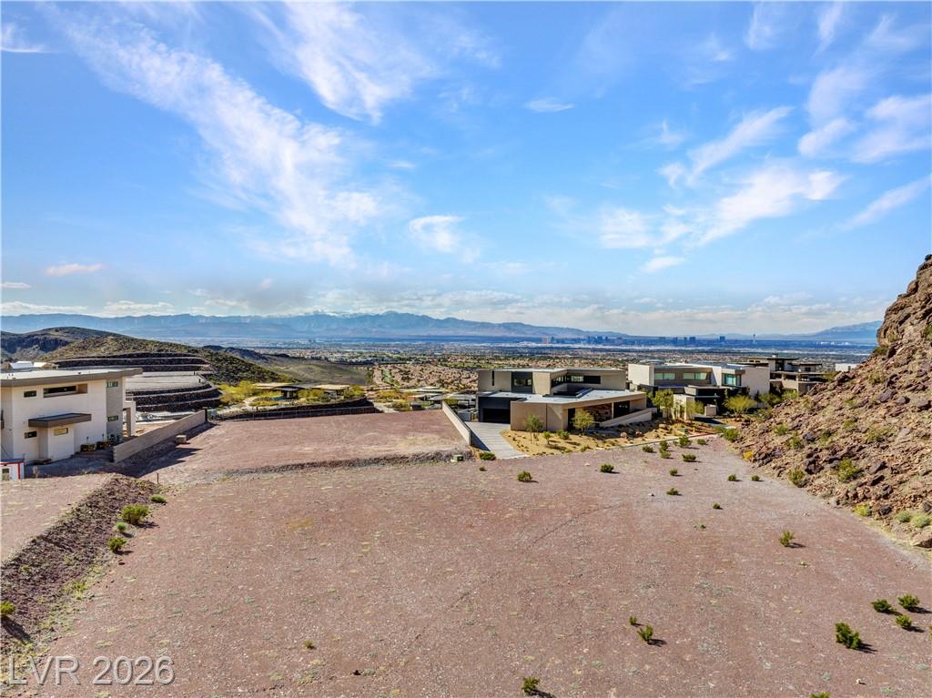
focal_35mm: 24
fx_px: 646
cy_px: 349
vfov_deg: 56.8
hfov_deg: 71.6
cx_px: 466
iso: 100
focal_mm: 12.3
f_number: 8
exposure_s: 1/10
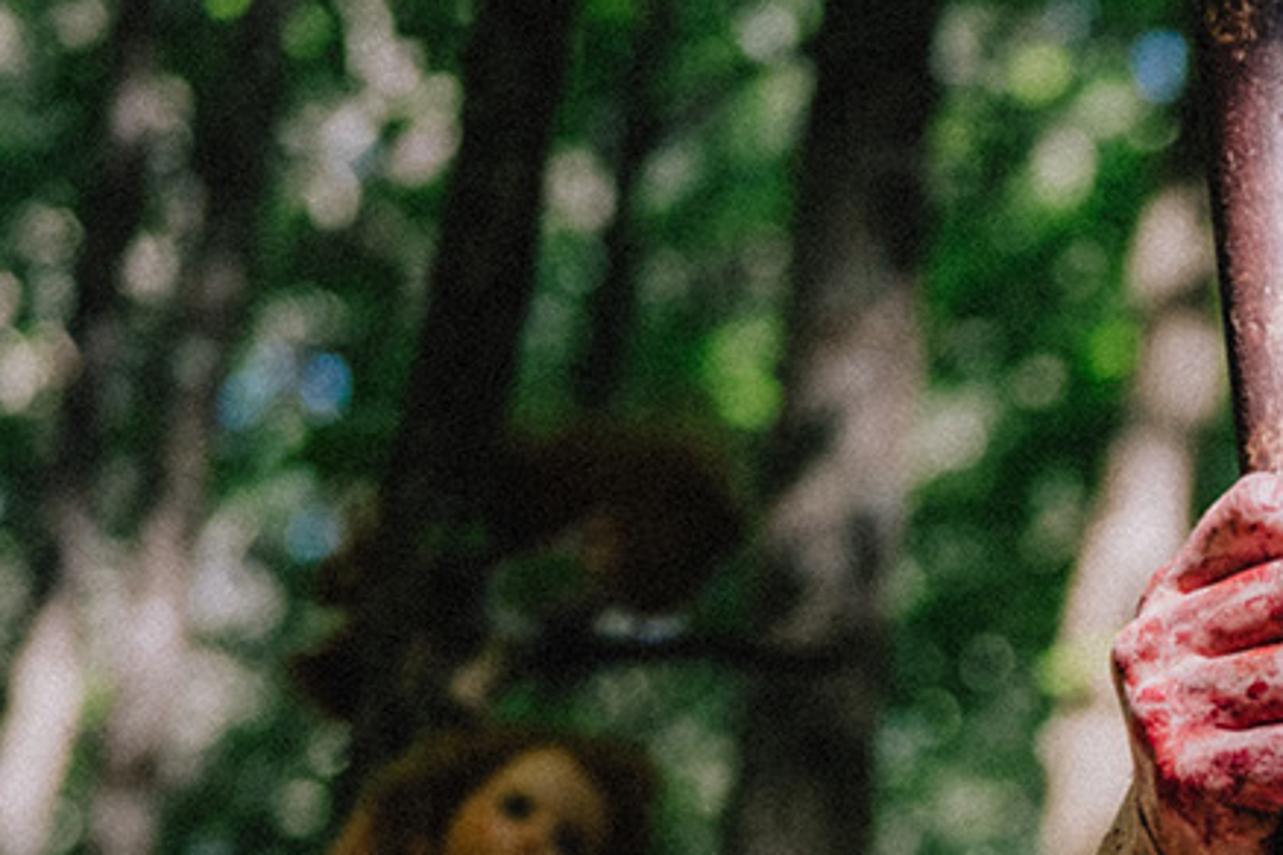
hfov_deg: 7.9
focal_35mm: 257
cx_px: 1828
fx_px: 9158
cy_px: 1121
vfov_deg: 5.3
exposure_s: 1/500
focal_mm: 50
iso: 250
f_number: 2.8
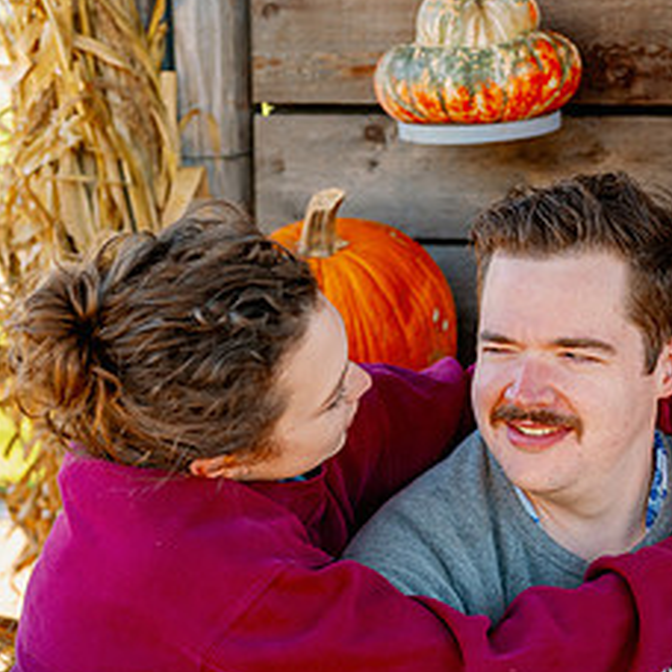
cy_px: 575
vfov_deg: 20.3
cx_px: 430
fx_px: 1845
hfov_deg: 20.6
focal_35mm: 84
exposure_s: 1/400
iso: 250
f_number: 3.2
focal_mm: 50
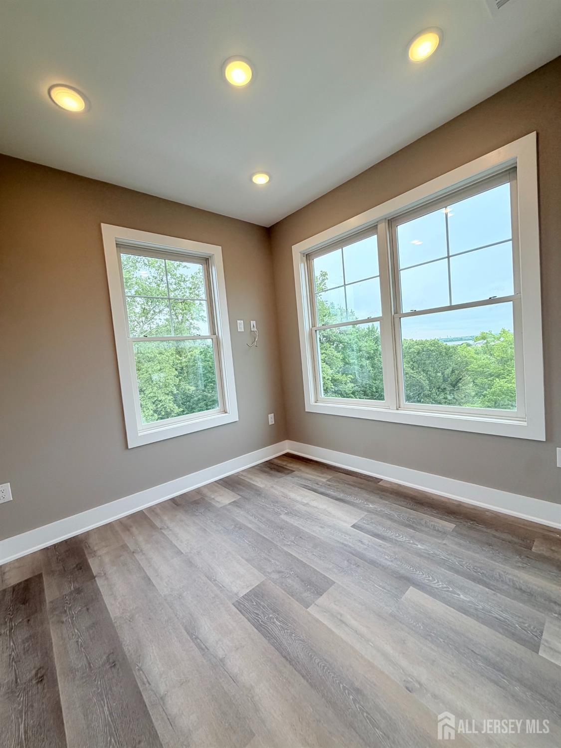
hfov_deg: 85.7
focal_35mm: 14
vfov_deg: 102.0
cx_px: 280
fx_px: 302
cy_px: 374
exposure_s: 1/198
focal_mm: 2.22
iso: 50
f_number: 2.2
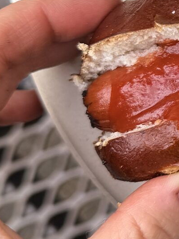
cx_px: 376
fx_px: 792
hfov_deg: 11.4
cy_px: 37
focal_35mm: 115
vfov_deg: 16.9
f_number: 1.78
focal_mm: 6.76
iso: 80
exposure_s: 1/878
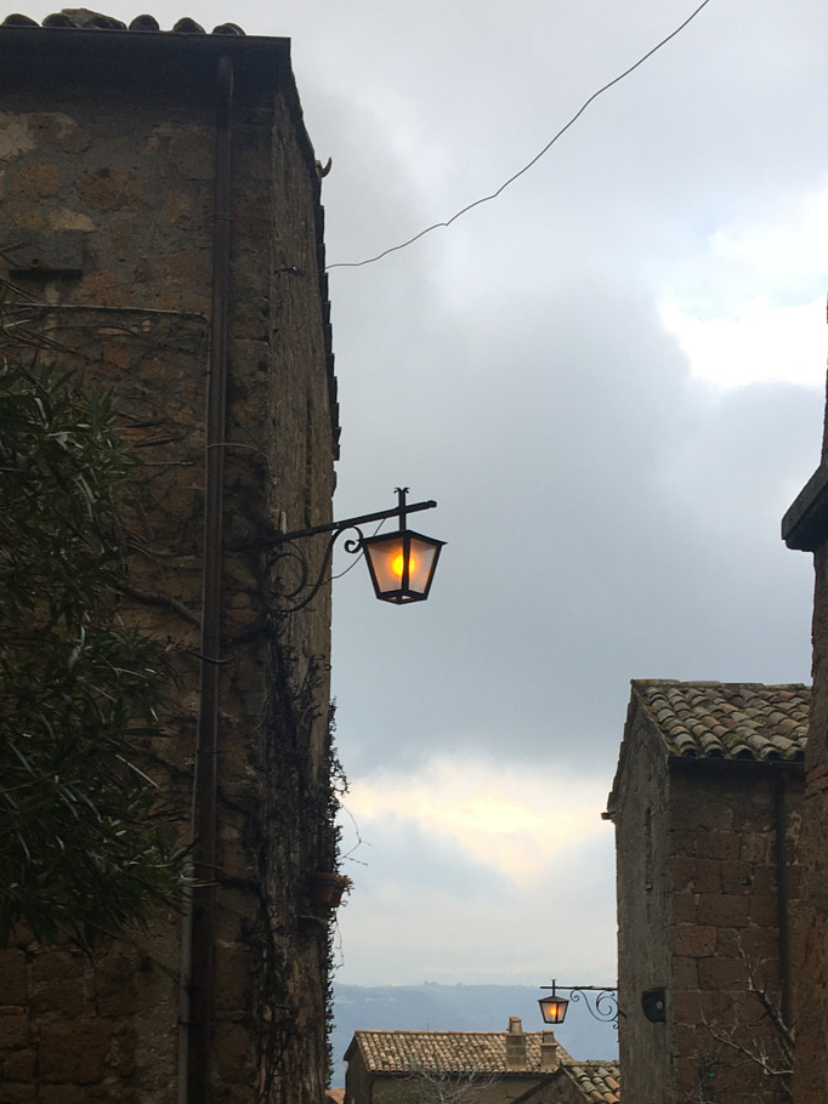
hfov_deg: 28.4
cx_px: 306
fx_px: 1627
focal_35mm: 51
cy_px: 742
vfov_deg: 37.1
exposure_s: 1/292
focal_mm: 4.15
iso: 25
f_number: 2.2
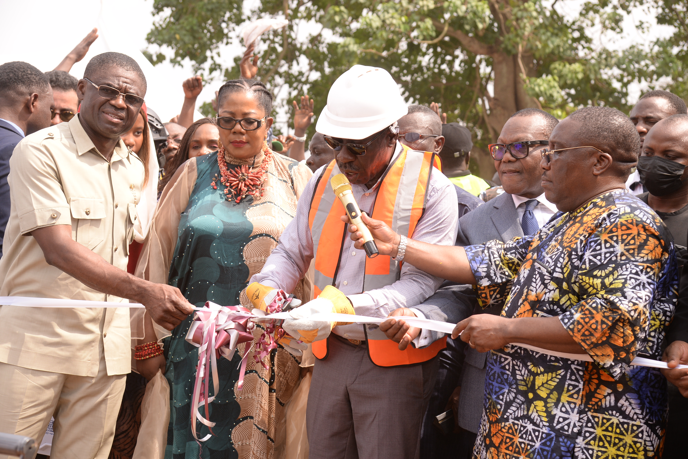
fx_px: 1242
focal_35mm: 65
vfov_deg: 20.9
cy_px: 230
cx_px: 344
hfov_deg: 31.0
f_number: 5.6
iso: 320
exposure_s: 1/400
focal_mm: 65
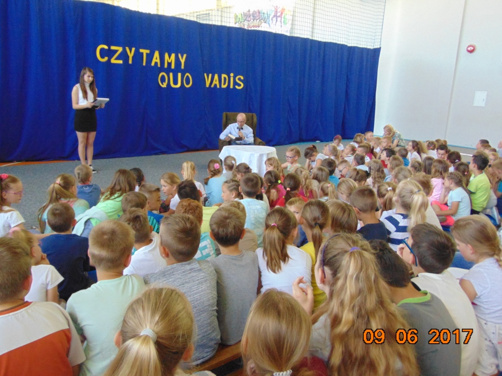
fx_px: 435
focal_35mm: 30
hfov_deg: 60.0
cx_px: 251
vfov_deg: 46.8
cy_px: 188
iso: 400
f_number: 3.1
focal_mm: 5.4
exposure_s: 1/25
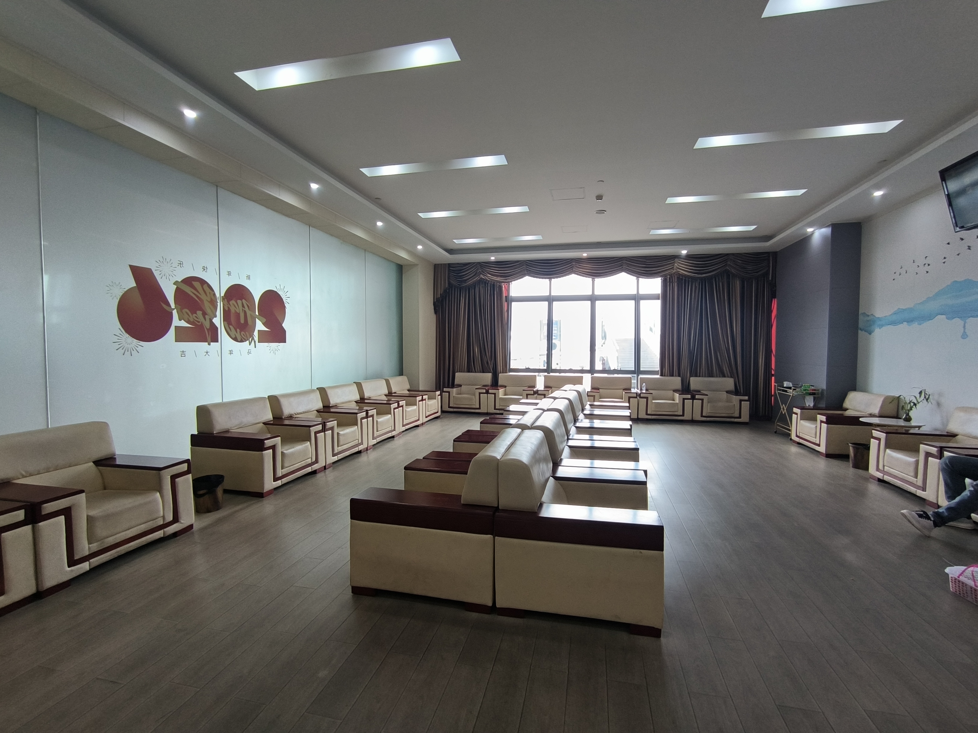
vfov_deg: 78.1
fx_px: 452
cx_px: 489
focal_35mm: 16
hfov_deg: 94.5
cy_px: 366
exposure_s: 1/50
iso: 147
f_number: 2.2
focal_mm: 1.65
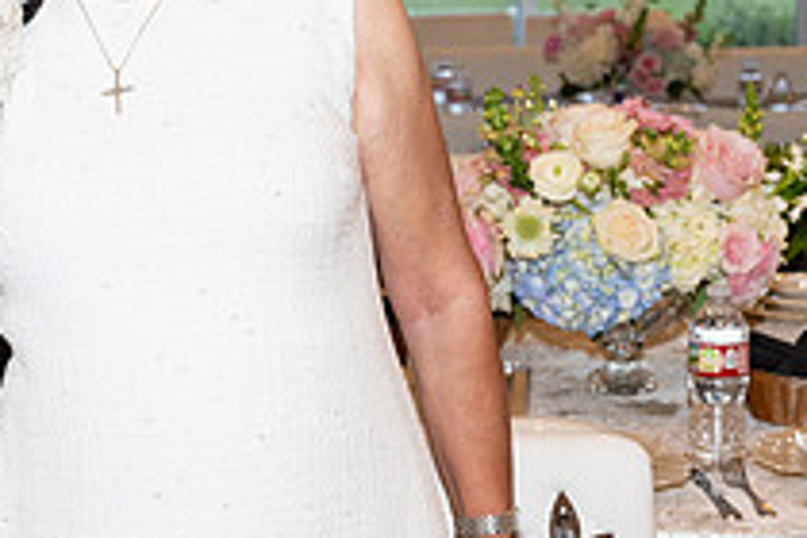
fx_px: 2779
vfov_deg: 11.0
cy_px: 17
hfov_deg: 16.4
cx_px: 138
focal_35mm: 124
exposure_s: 1/80
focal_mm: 45
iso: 1000
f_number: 5.6
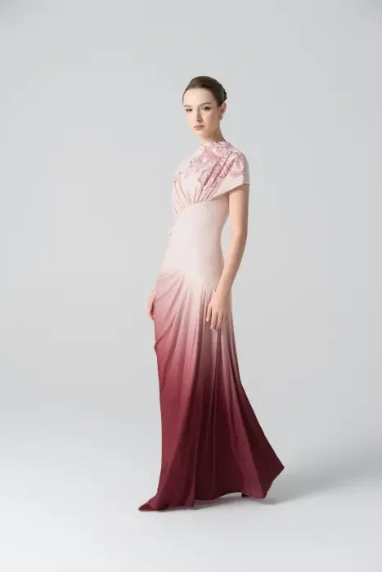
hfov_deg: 24.6
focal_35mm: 55
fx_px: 875
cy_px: 286
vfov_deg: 36.2
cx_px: 191
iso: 160
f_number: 7.1
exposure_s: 1/160
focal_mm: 55
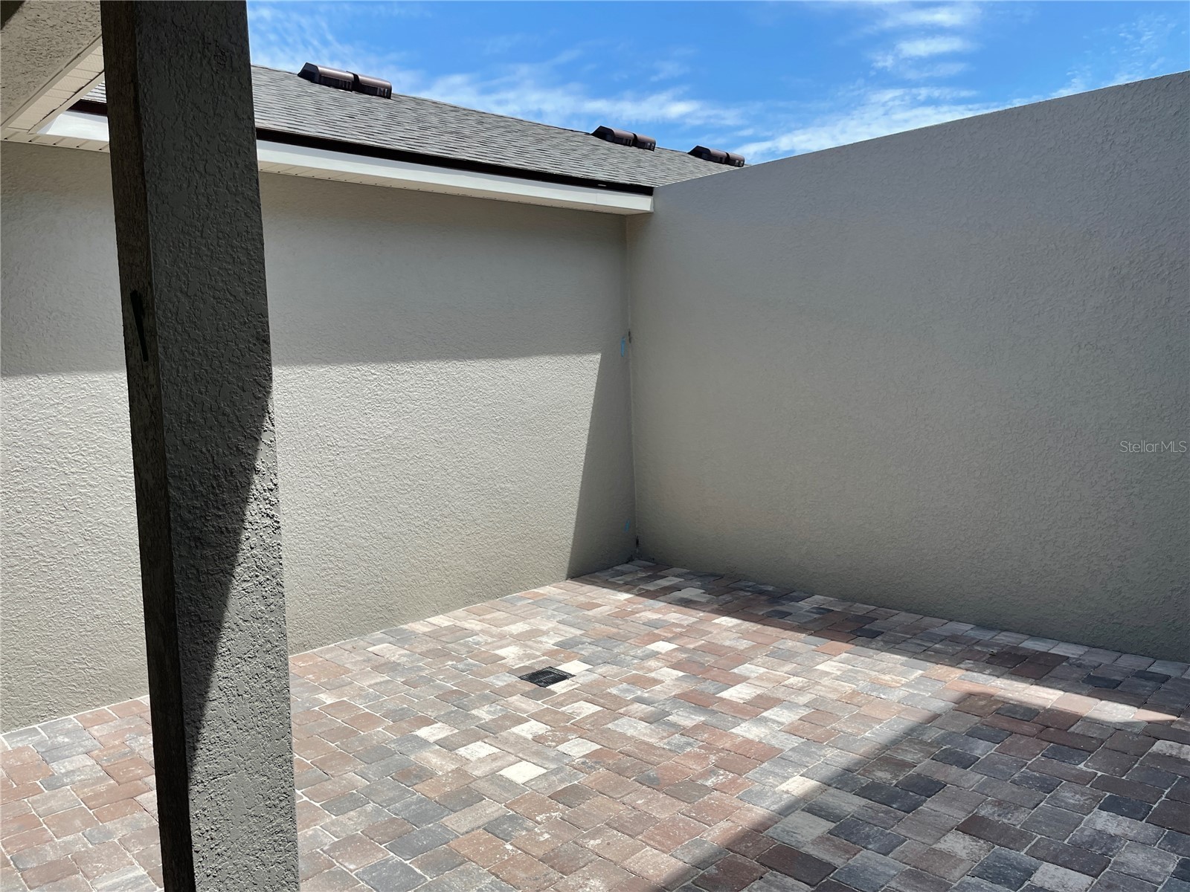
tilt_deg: -5.0
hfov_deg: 67.3
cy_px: 446
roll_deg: +2.1
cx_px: 595
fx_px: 894
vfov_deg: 53.1
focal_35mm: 26
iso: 32
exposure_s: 1/1618
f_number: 1.6
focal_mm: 4.2
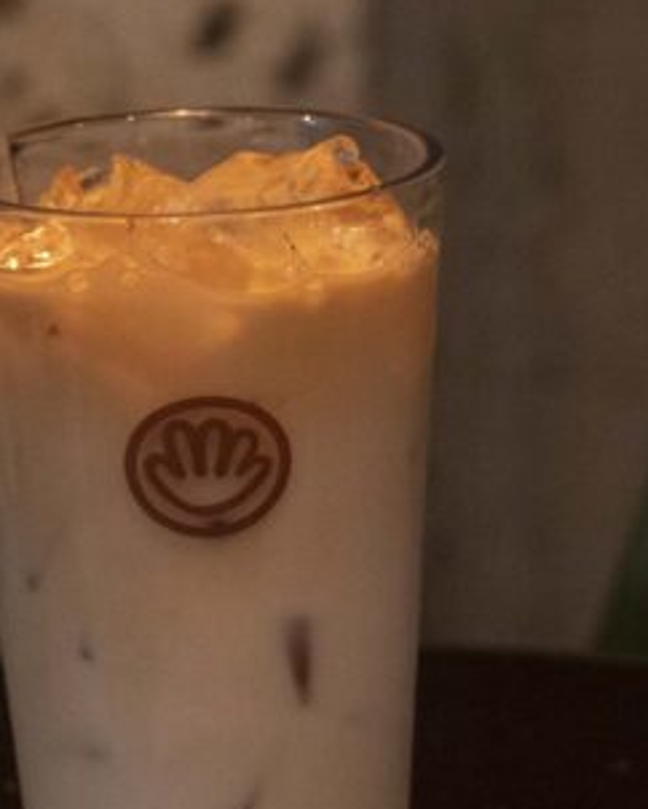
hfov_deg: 8.1
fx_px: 4574
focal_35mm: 191
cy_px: 371
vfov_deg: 10.1
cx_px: 469
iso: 12800
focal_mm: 60
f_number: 5.6
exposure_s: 1/60
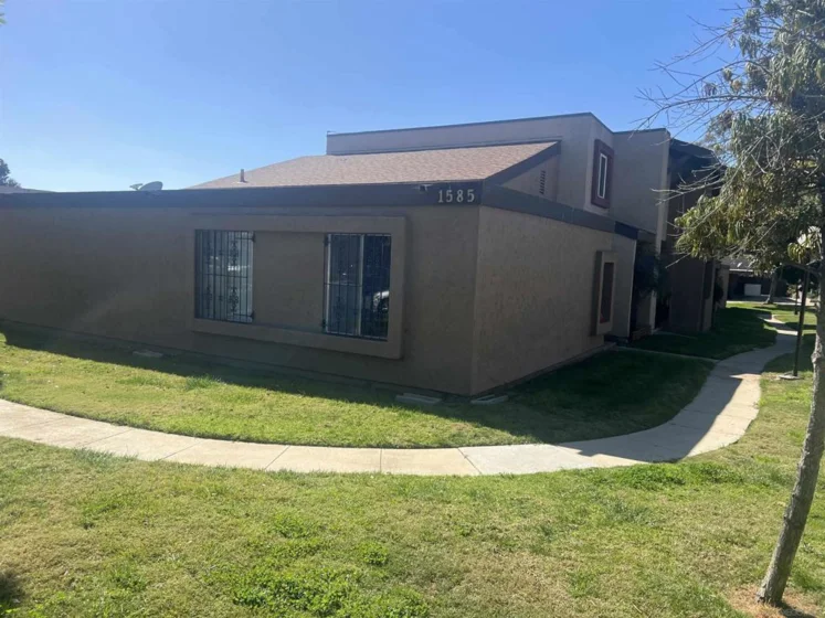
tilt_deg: -4.8
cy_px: 309
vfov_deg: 53.1
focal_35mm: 26
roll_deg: -1.7
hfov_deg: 67.3
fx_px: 620
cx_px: 412
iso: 50
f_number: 1.5
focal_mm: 5.7
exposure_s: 1/3257
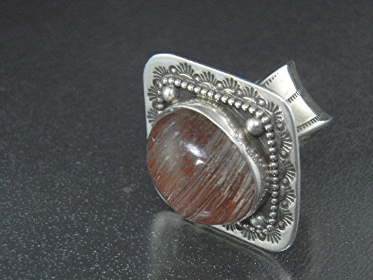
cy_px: 156
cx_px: 202
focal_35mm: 86
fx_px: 927
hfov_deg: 22.7
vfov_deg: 17.2
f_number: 8.6
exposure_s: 1/30
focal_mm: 13.9
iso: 800
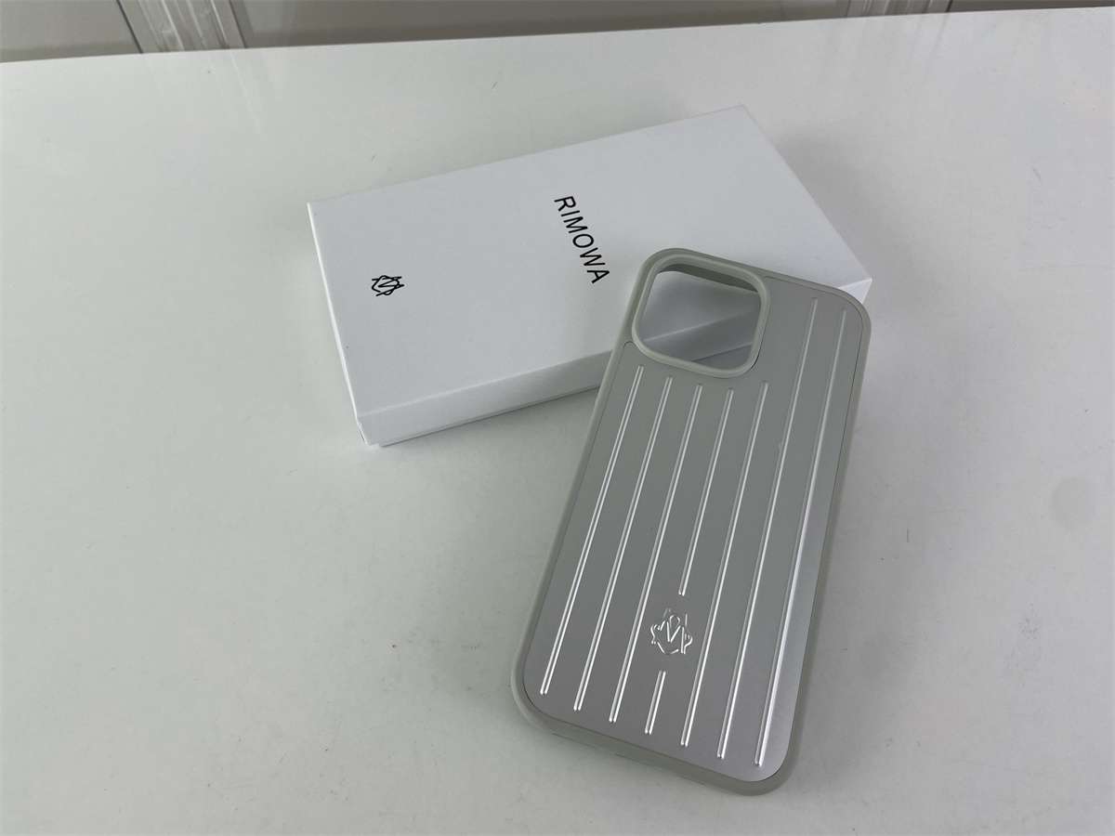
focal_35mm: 26
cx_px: 558
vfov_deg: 53.1
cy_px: 418
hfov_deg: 67.3
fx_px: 837
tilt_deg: -56.4
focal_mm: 4.2
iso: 32
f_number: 1.6
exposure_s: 1/424
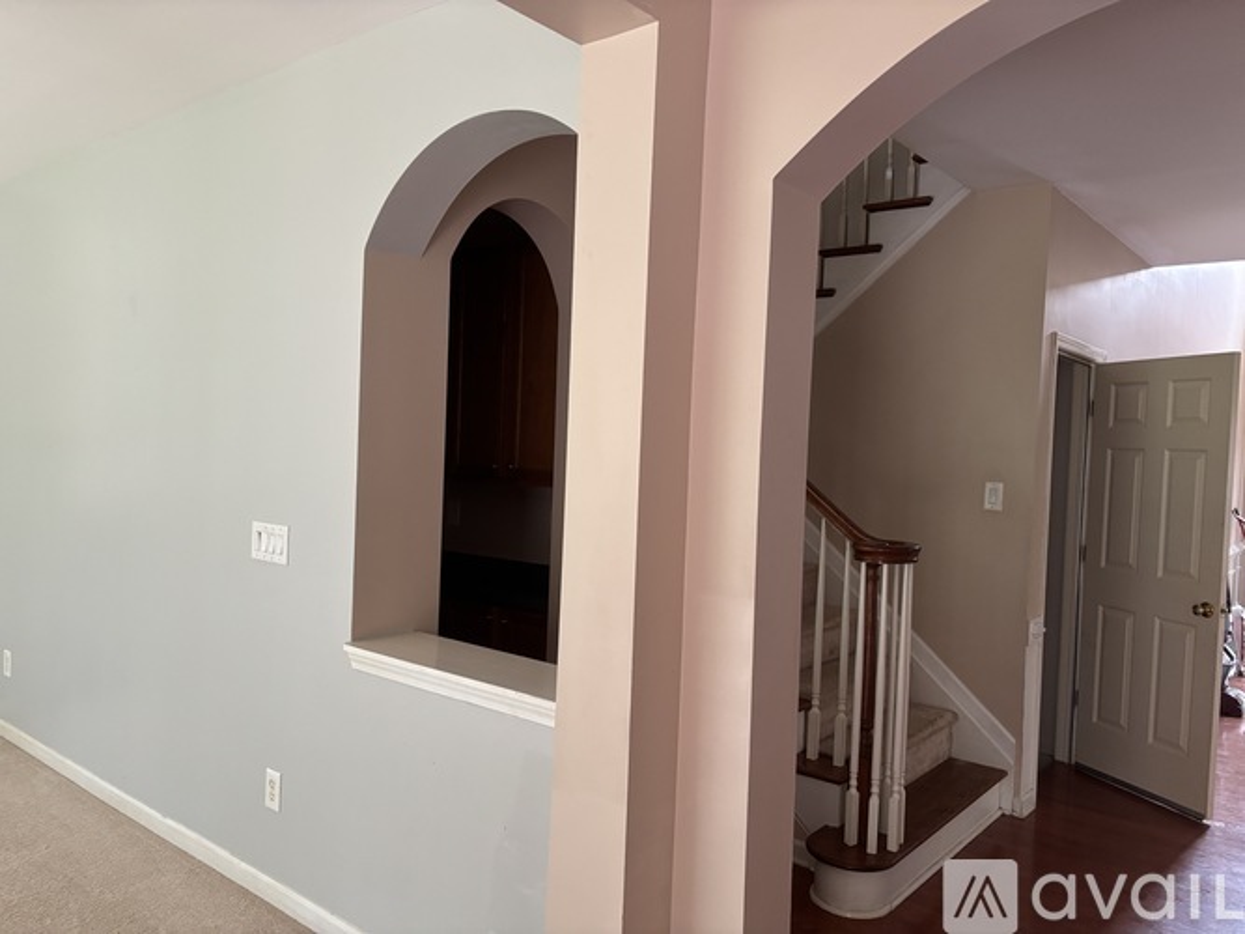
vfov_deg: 53.0
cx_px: 622
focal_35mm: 26
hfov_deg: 67.3
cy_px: 467
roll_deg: -2.5
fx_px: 935
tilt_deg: -1.3
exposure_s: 1/60
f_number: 1.6
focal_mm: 5.96
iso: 320
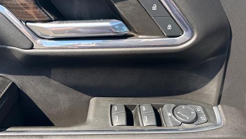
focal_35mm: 34
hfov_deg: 57.8
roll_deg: +4.1
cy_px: 44
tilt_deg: -27.3
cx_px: 104
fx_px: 222
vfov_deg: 34.3
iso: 100
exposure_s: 1/298
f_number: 1.78
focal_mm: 6.76
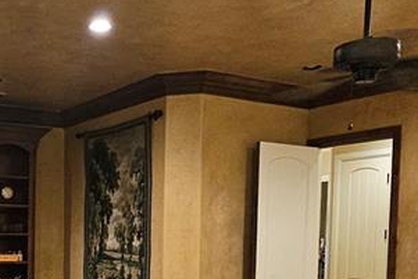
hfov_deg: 40.4
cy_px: 261
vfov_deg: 28.0
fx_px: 534
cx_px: 64
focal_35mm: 46
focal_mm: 2.2
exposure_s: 1/24
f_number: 2.2
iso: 1000
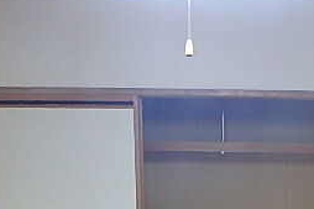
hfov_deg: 35.3
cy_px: 268
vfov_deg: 22.2
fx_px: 479
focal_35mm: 55
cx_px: 244
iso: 640
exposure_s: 1/30
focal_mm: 3.7
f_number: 3.5
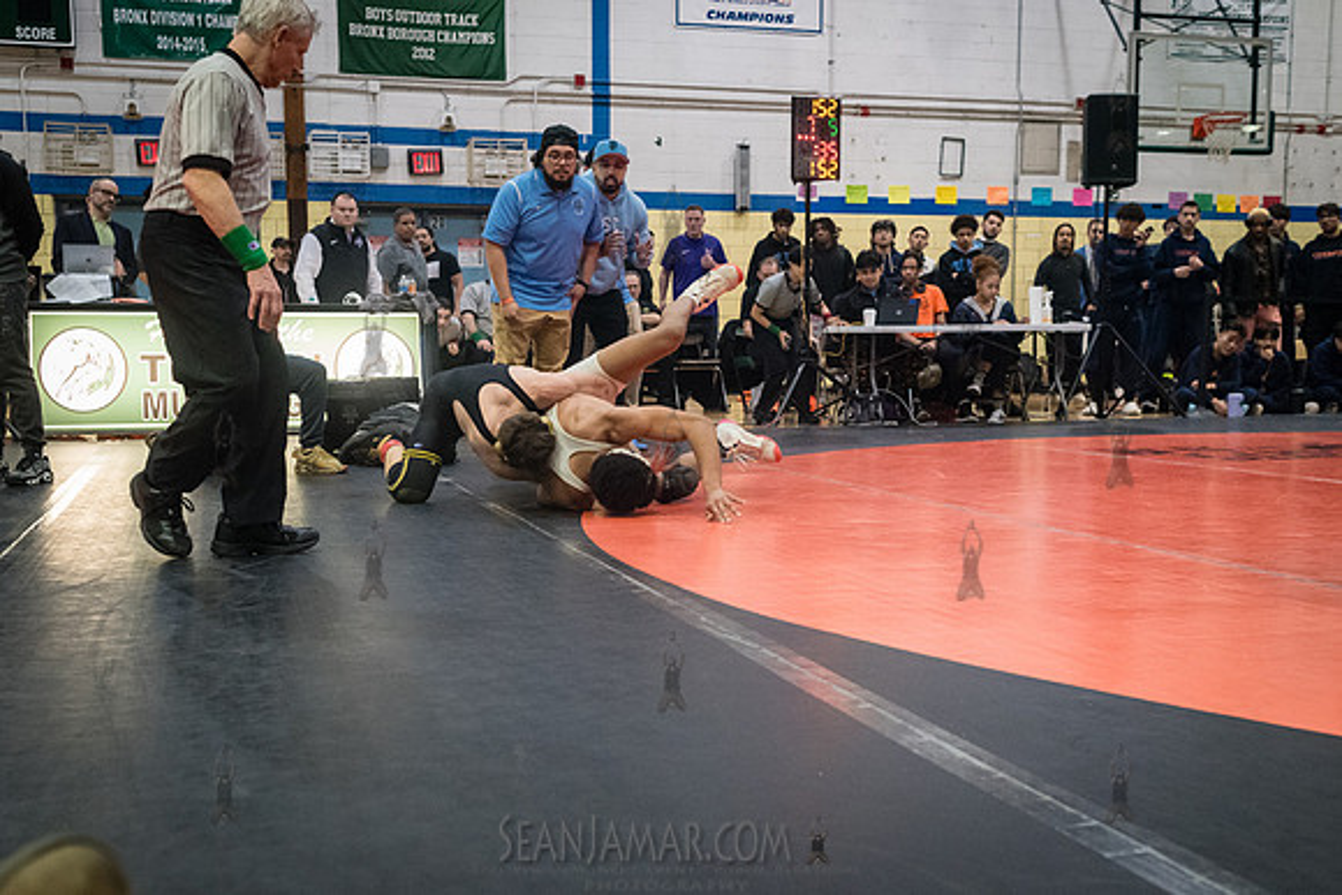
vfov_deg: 34.2
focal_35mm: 39
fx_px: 1455
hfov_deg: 49.5
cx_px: 643
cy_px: 490
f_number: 4
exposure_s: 1/400
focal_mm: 35
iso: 8000
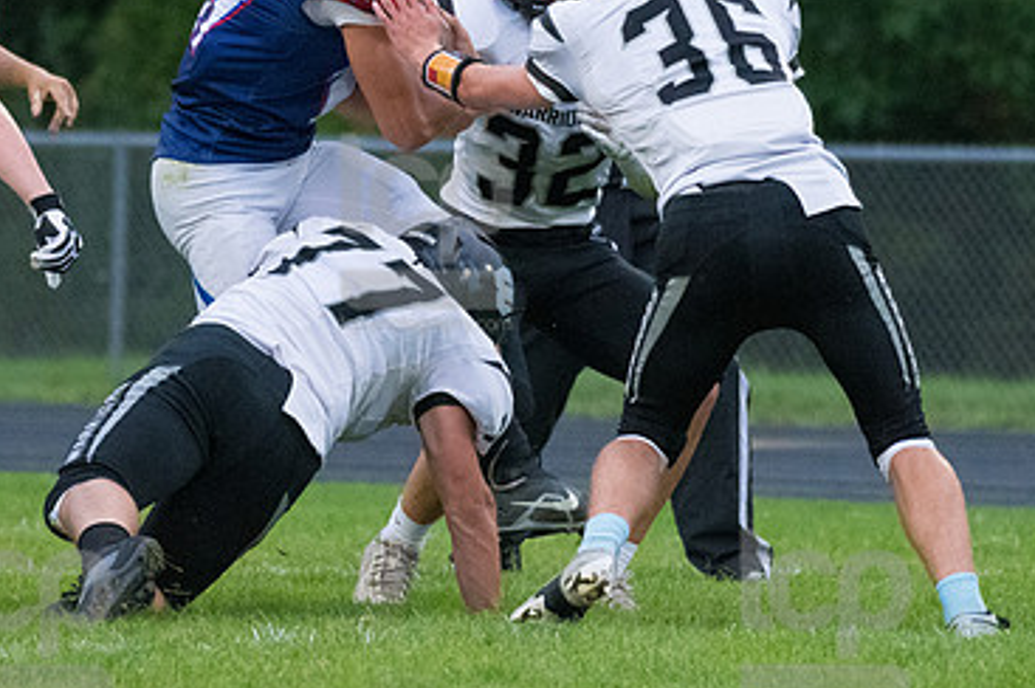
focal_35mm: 664
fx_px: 19073
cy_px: 234
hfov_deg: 3.1
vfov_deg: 2.1
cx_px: 426
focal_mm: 280
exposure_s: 1/2000
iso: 6400
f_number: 5.6
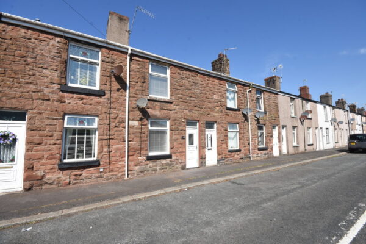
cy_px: 122
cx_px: 183
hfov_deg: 100.4
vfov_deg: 77.3
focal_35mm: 15
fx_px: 152
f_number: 13
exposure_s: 1/640
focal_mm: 10
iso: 500
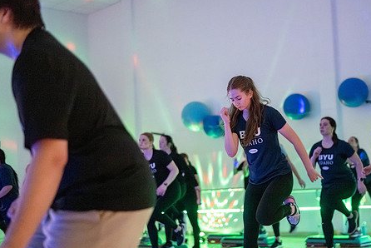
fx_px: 670
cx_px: 215
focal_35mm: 65
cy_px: 150
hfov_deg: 30.9
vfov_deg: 20.9
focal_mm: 50
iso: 12800
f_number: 1.8
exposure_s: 1/125
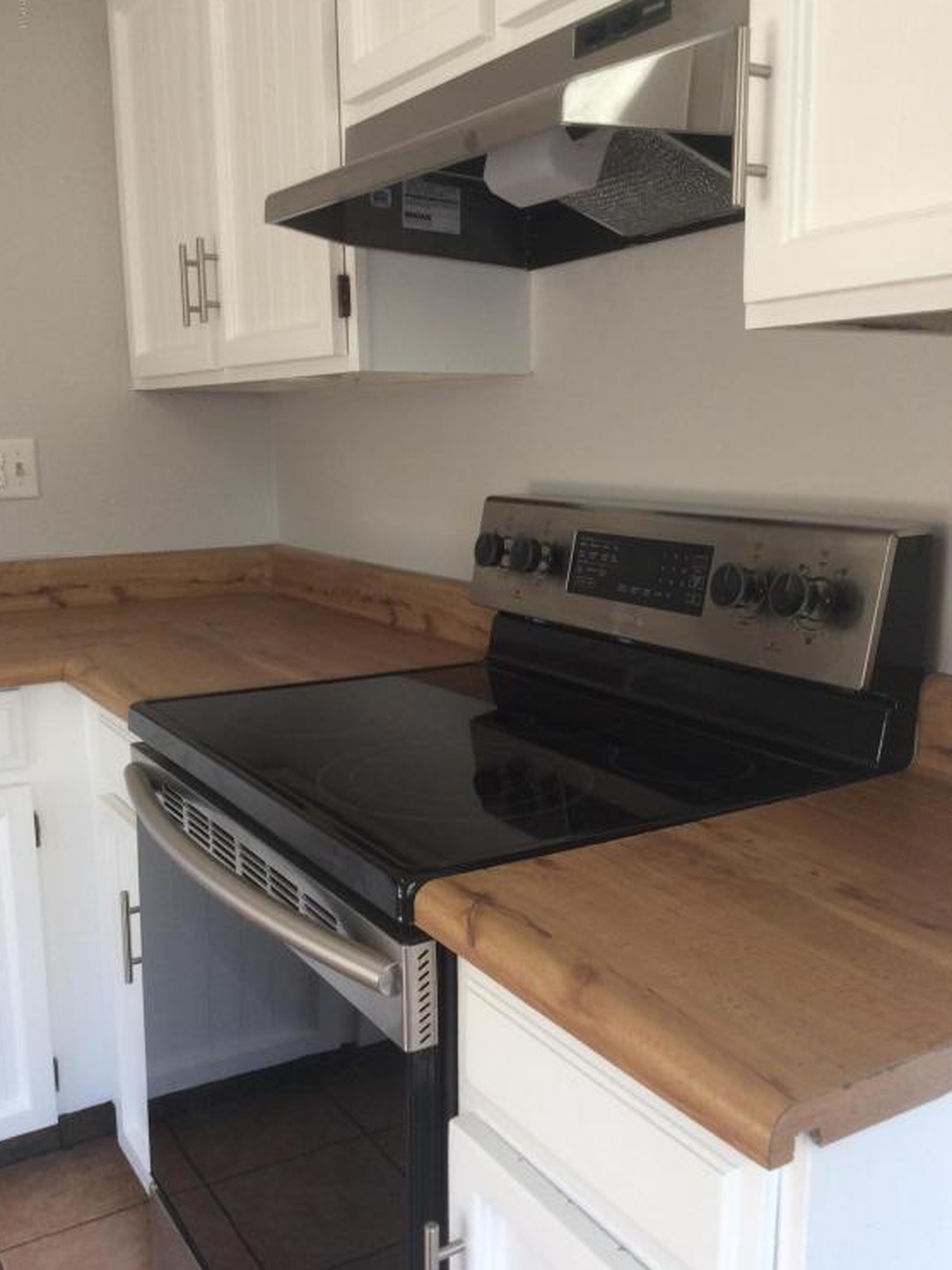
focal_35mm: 33
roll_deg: +1.1
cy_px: 644
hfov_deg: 42.9
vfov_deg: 55.4
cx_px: 481
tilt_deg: -11.1
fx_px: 1210
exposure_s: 1/40
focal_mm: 3.3
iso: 32
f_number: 2.4
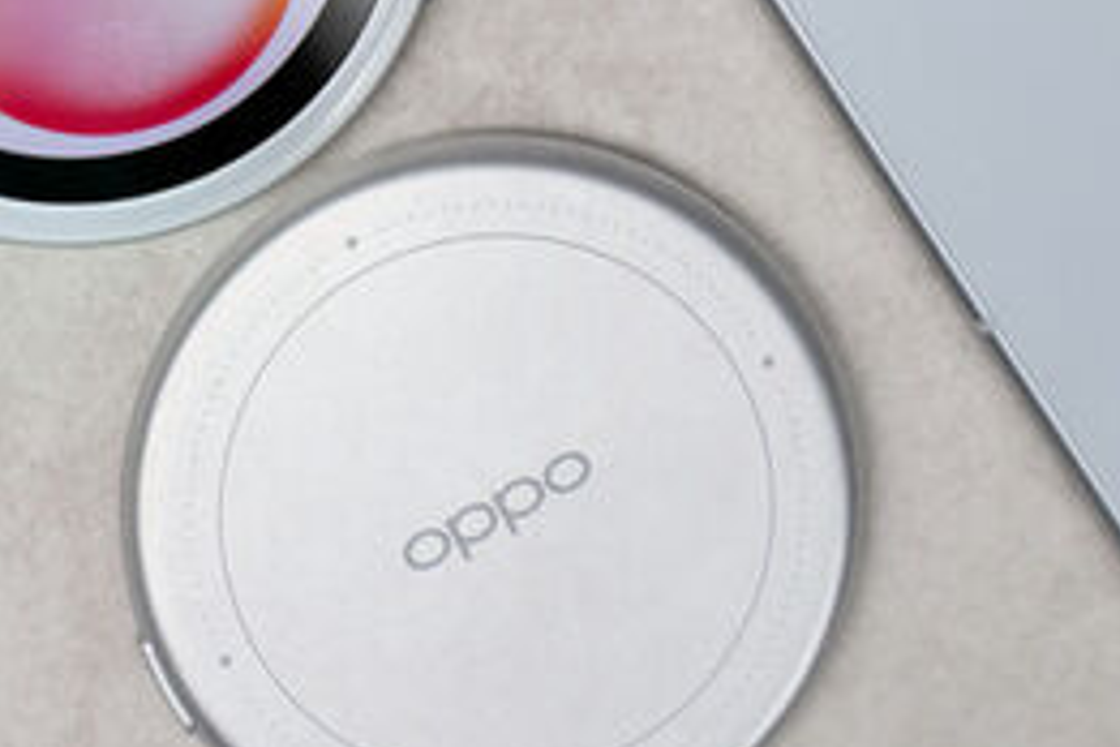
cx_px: 247
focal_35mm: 178
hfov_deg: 11.5
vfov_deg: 7.7
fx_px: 5537
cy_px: -17
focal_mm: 72
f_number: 4
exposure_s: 1/125
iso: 320
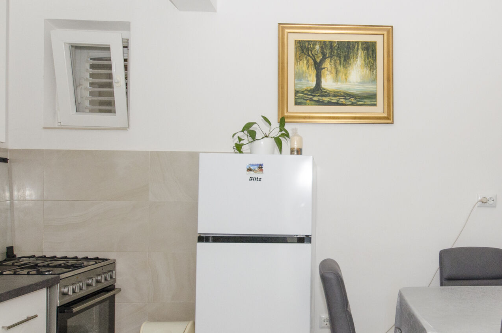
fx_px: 459
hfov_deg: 55.3
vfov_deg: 39.7
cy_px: 189
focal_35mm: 33
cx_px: 359
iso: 320
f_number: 8
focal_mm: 10
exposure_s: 1/200
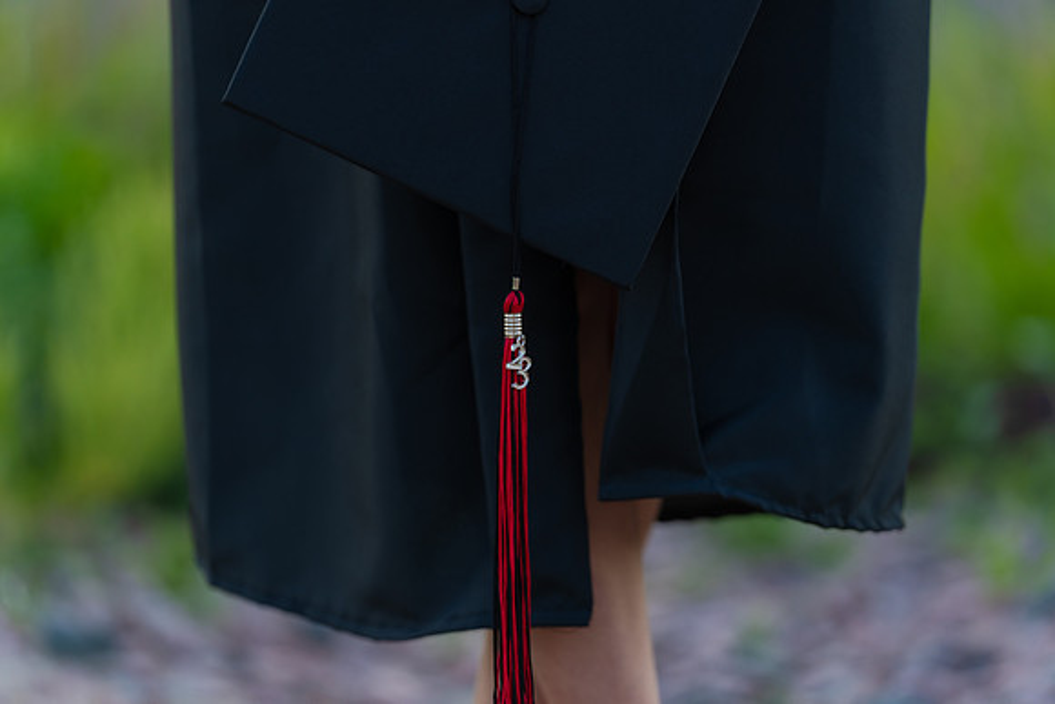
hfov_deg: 12.1
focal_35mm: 170
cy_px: 352
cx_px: 528
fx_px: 4983
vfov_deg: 8.1
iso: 160
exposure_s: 1/320
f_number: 3.2
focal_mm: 170
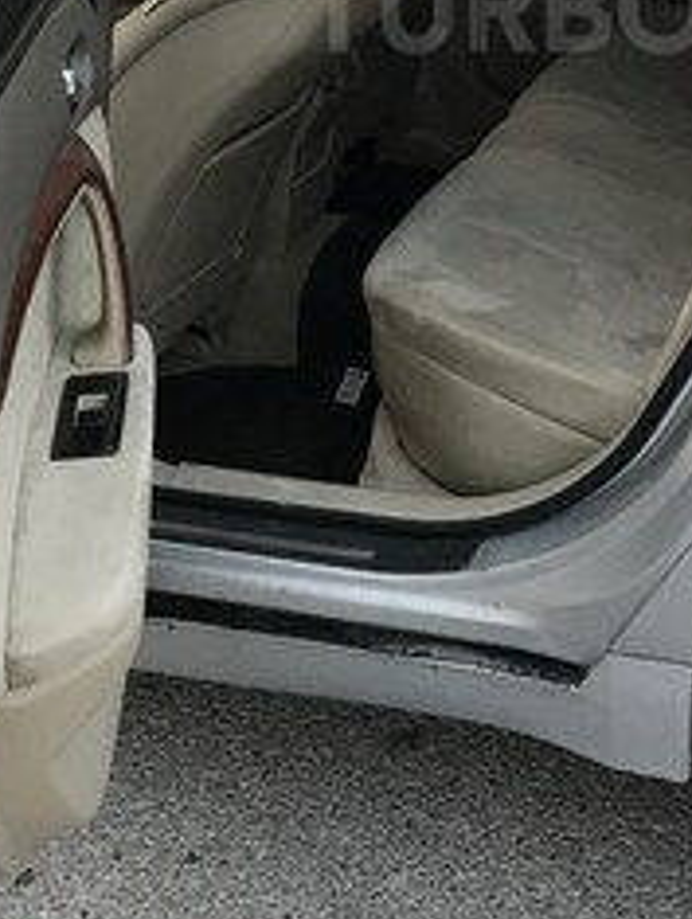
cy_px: 8
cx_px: 606
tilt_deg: -14.0
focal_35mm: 59
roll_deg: -0.9
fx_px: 1568
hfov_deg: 24.3
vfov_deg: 30.4
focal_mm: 3.99
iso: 32
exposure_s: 1/25
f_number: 1.8
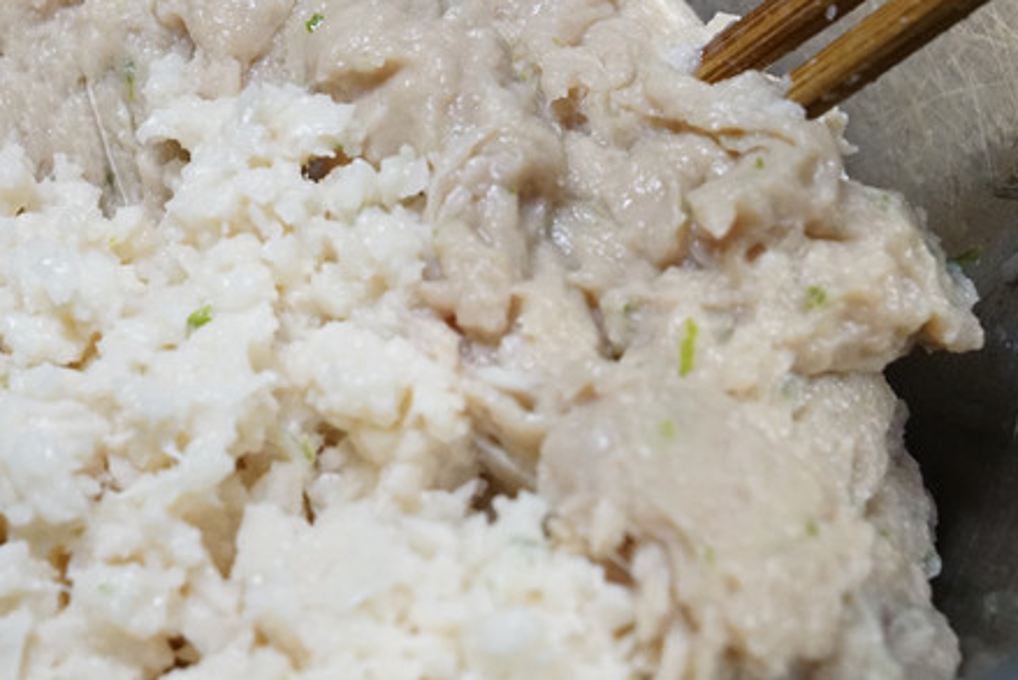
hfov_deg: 18.7
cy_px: 215
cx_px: 60
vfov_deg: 12.8
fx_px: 3027
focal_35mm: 107
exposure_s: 1/160
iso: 6400
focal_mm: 47
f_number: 7.1
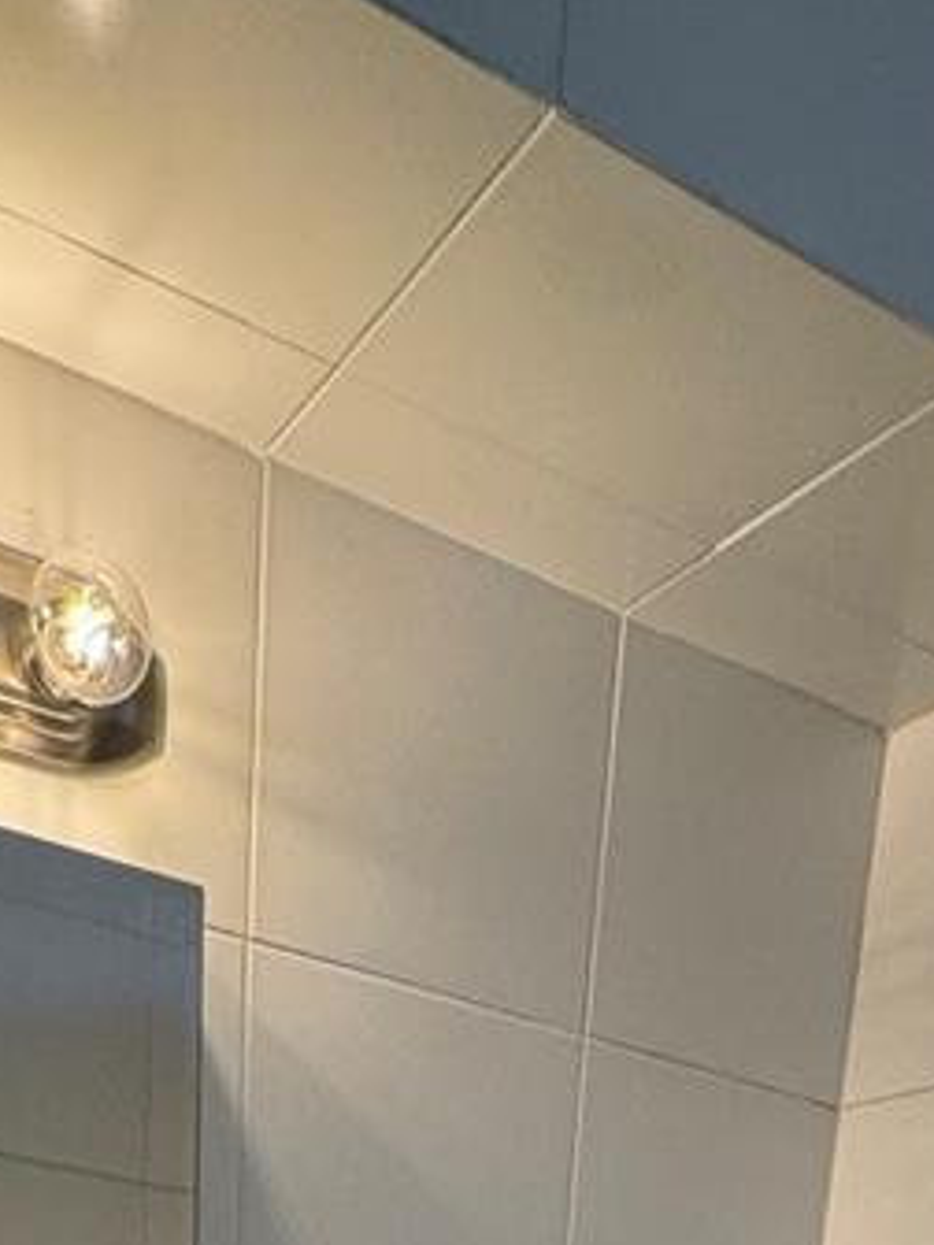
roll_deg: -7.2
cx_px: 634
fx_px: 1799
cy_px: 2190
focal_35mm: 50
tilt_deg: -20.5
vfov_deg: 22.9
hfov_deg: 28.9
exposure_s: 1/120
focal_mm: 2.22
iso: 125
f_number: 2.2
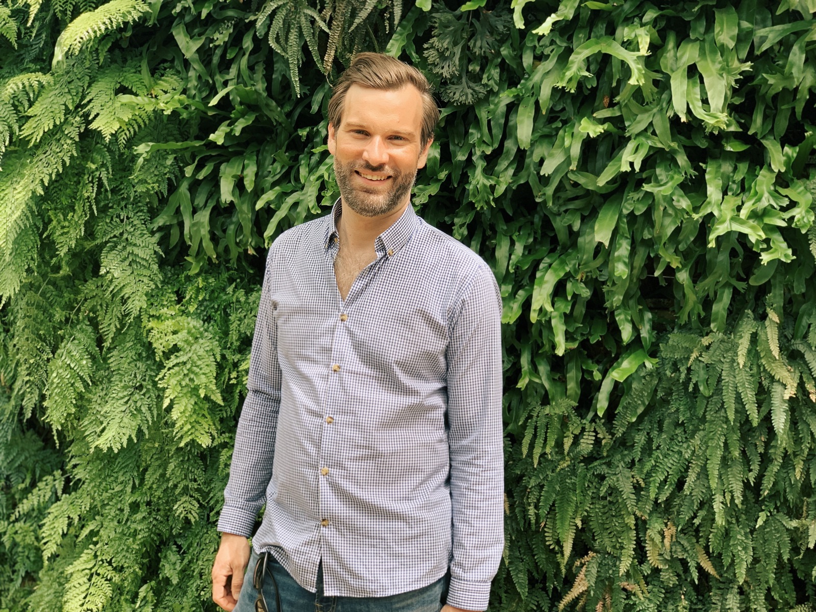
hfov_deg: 36.8
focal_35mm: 52
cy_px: 306
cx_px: 408
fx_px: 1226
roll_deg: -0.3
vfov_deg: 28.0
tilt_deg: -6.8
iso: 32
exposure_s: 1/122
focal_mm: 6
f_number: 2.4
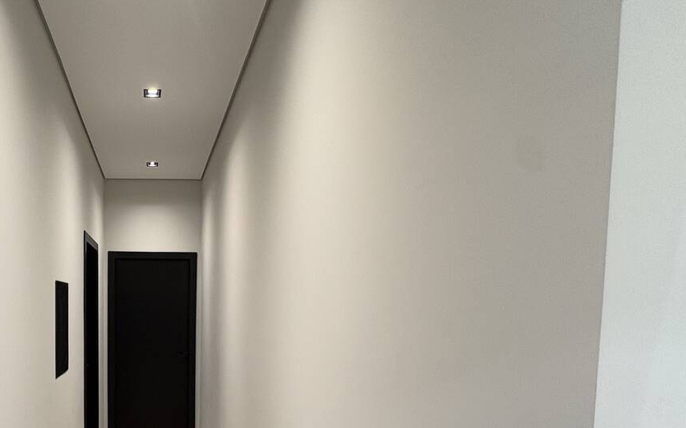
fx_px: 467
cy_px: 329
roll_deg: -0.2
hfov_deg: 67.2
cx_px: 159
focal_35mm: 25
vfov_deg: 47.2
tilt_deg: -3.3
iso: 200
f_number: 2.2
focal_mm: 2.22
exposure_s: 1/60
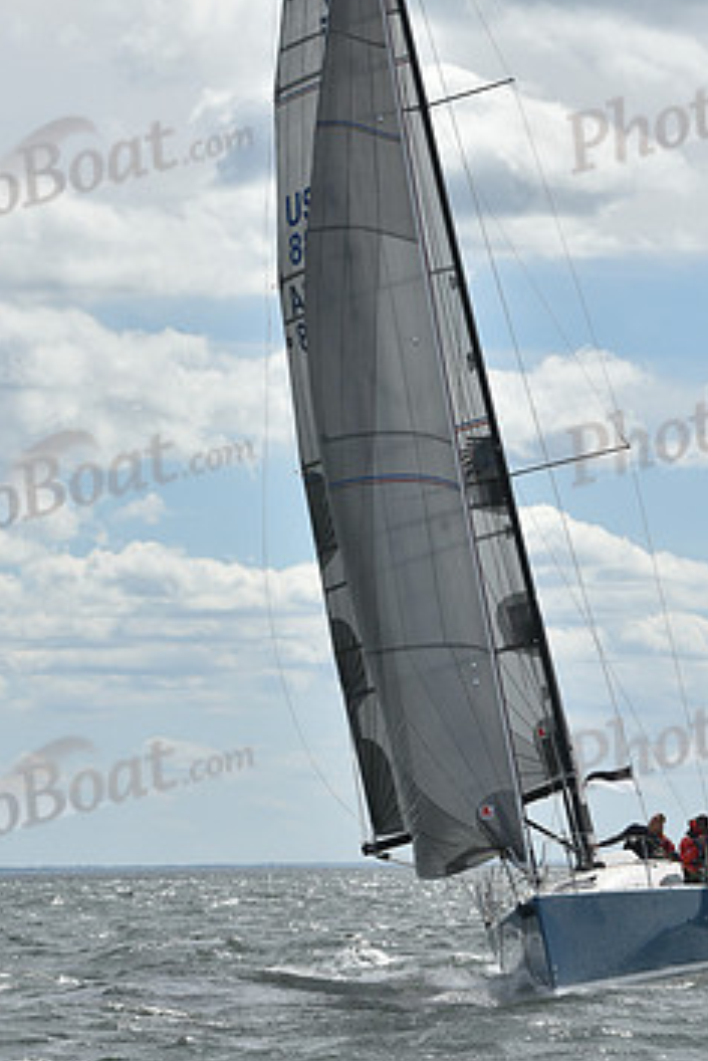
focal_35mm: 206
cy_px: 295
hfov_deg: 6.7
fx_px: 6071
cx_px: 411
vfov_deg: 10.0
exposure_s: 1/1000
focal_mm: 125
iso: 320
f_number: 11
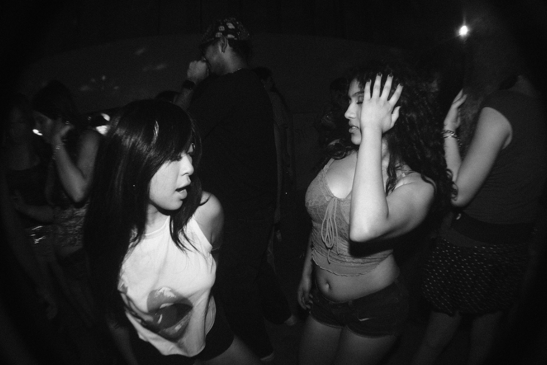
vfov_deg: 32.6
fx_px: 623
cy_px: 182
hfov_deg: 47.4
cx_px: 274
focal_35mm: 41
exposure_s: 1/8
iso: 800
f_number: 8
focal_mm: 27
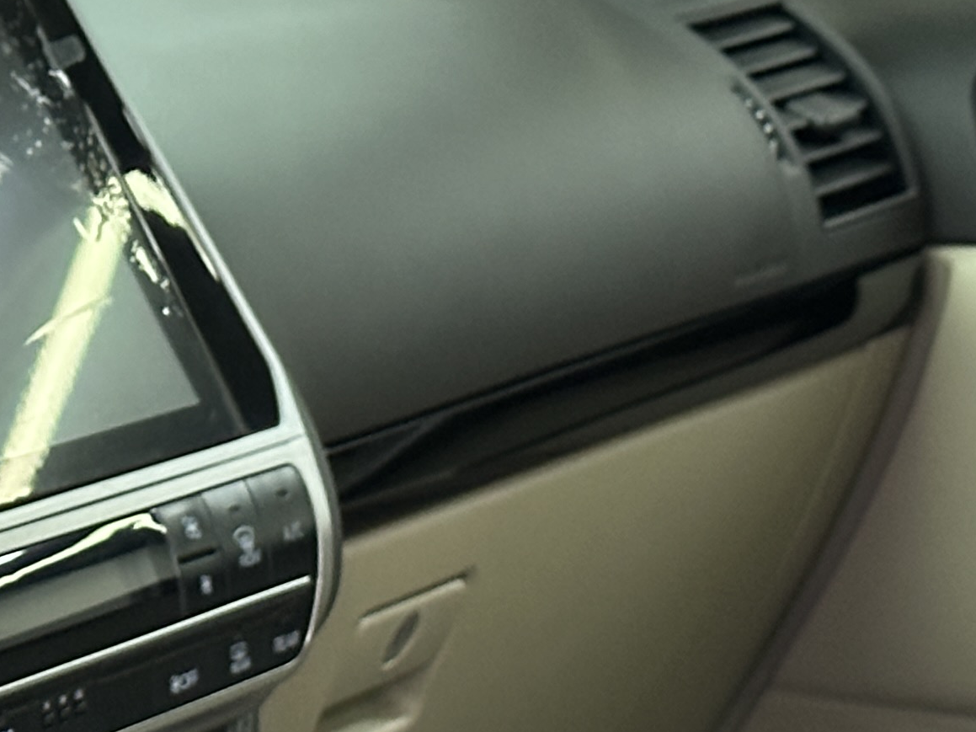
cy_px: 804
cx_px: -113
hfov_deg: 11.6
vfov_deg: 8.8
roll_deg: +0.5
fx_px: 4708
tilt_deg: -14.6
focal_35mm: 167
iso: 500
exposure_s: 1/34
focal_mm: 6.86
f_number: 1.78
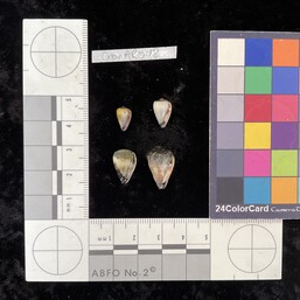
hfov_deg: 47.1
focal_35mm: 35
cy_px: 152
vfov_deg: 47.2
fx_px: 343
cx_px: 169
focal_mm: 3
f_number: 1.8
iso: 50
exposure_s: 1/120
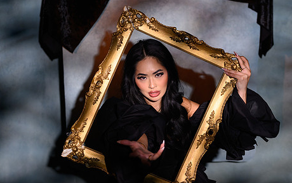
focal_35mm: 83
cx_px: 164
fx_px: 661
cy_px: 132
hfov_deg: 24.9
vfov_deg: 15.7
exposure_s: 1/320
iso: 500
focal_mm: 50
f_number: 2.8
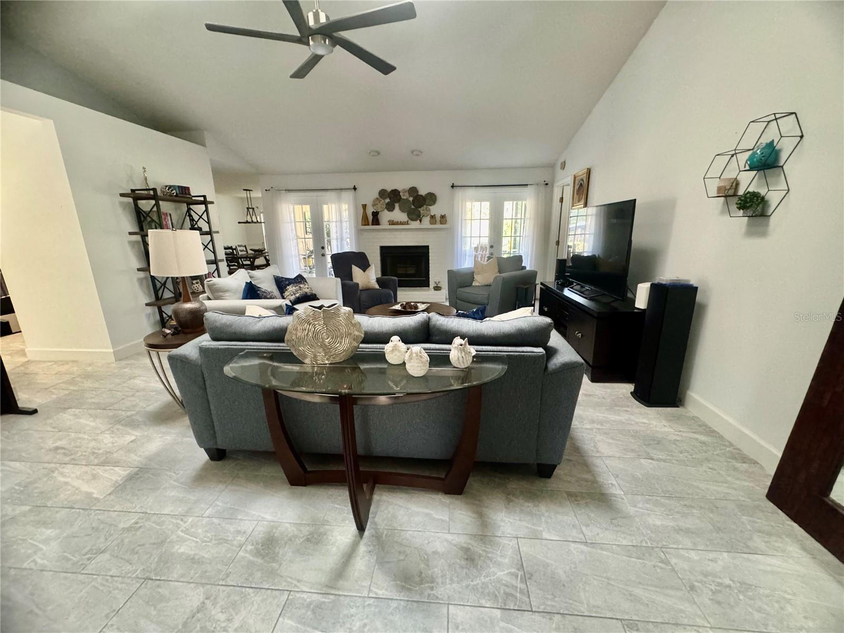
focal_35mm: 14
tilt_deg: -16.9
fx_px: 341
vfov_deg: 85.7
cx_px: 422
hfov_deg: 102.1
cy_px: 316
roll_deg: +1.2
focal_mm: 2.22
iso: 800
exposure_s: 1/60
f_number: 2.2
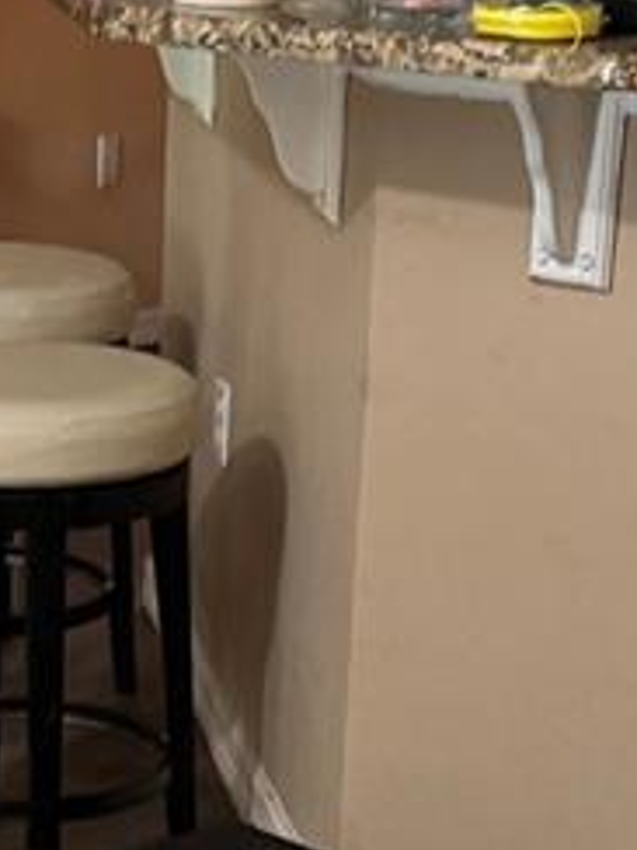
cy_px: 550
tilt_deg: -15.9
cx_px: 21
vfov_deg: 16.7
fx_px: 2895
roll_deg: -1.0
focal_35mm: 118
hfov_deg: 12.4
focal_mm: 6.76
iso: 1000
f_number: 1.78
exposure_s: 1/30
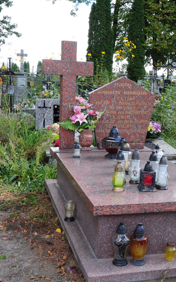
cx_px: 117
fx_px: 391
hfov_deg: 25.2
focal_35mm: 51
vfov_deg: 39.6
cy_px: 141
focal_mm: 22
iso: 250
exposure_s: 1/125
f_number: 7.1
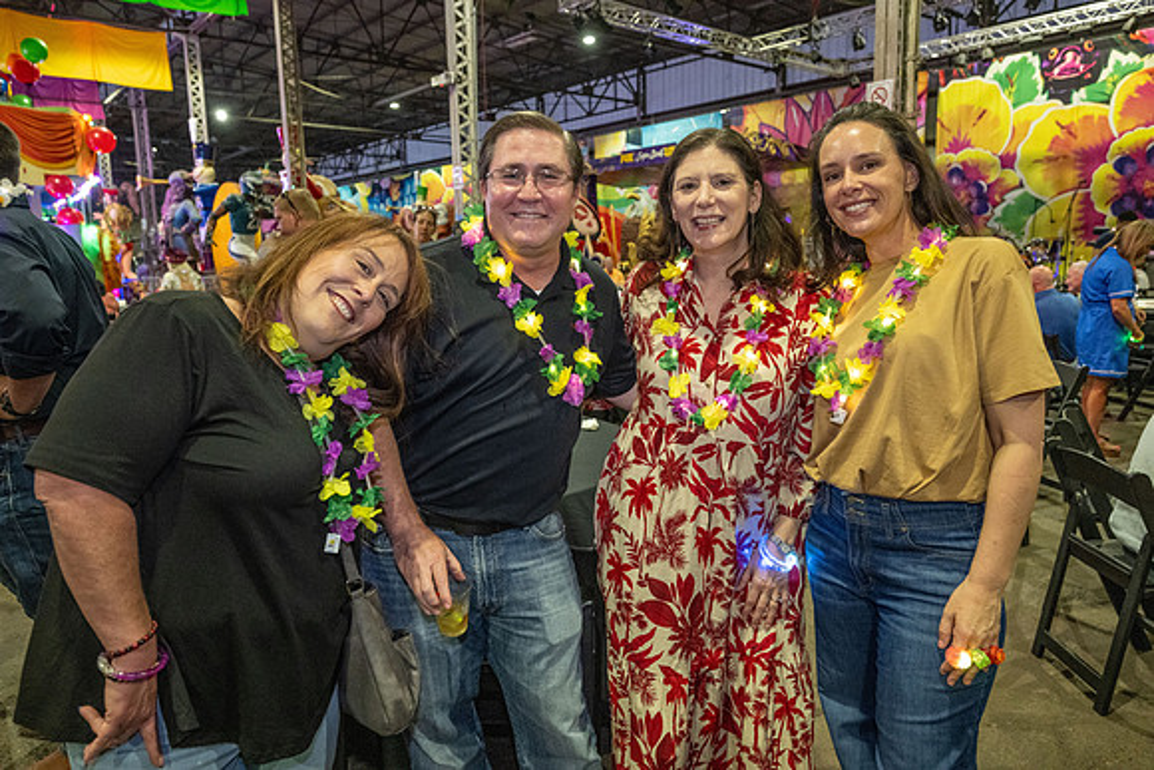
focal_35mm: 24
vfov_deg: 54.1
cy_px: 385
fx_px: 753
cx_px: 577
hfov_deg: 74.9
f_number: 4
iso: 5000
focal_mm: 23.5
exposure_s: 1/125
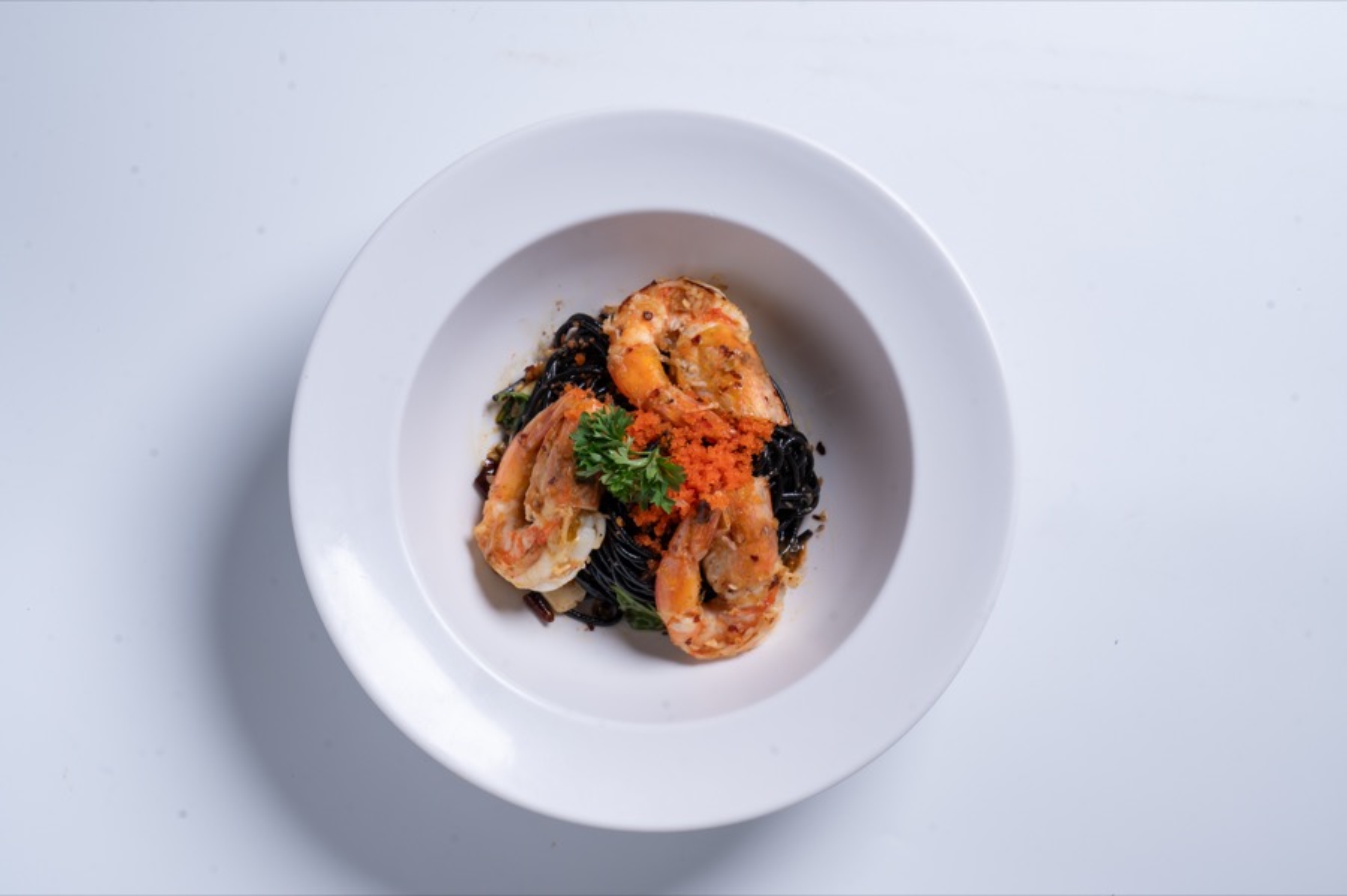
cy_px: 448
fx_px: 2692
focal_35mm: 72
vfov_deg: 18.9
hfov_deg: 28.1
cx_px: 674
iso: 200
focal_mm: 72
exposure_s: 1/125
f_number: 11
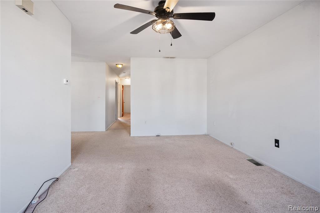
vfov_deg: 43.6
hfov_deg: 61.9
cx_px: 160
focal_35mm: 30
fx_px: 267
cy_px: 106
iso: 320
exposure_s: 1/10
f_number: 9
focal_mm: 30
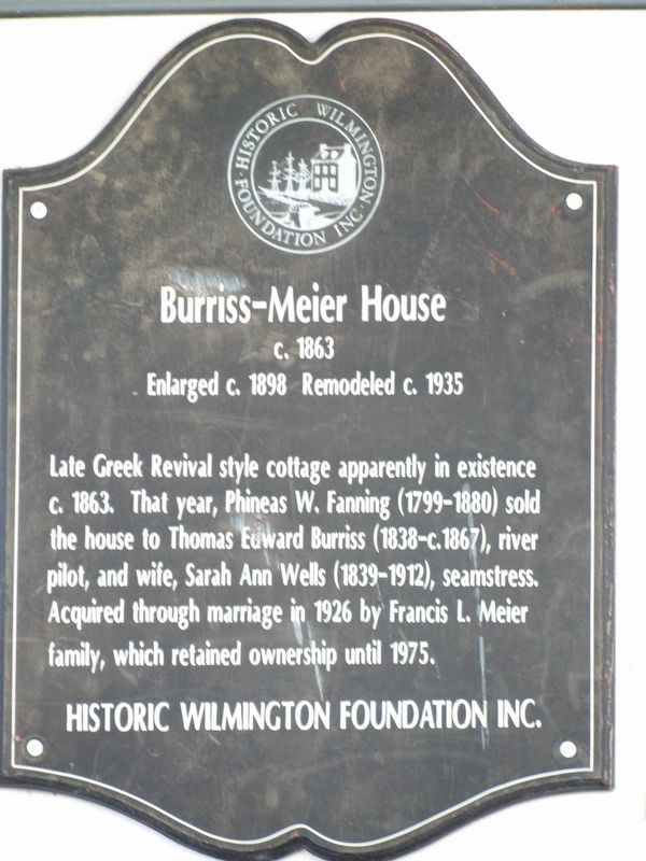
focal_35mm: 512
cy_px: 430
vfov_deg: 3.9
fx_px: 12740
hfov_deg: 2.9
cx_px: 323
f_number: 4.1
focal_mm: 91.8
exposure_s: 1/50
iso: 608
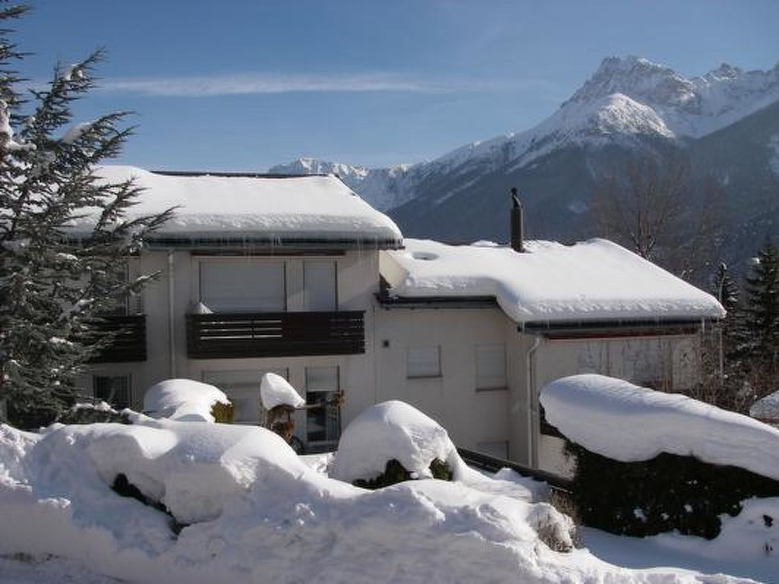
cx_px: 390
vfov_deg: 37.7
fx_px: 855
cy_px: 292
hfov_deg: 49.0
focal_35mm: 38
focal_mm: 6.3
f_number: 6.6
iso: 64
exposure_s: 1/400
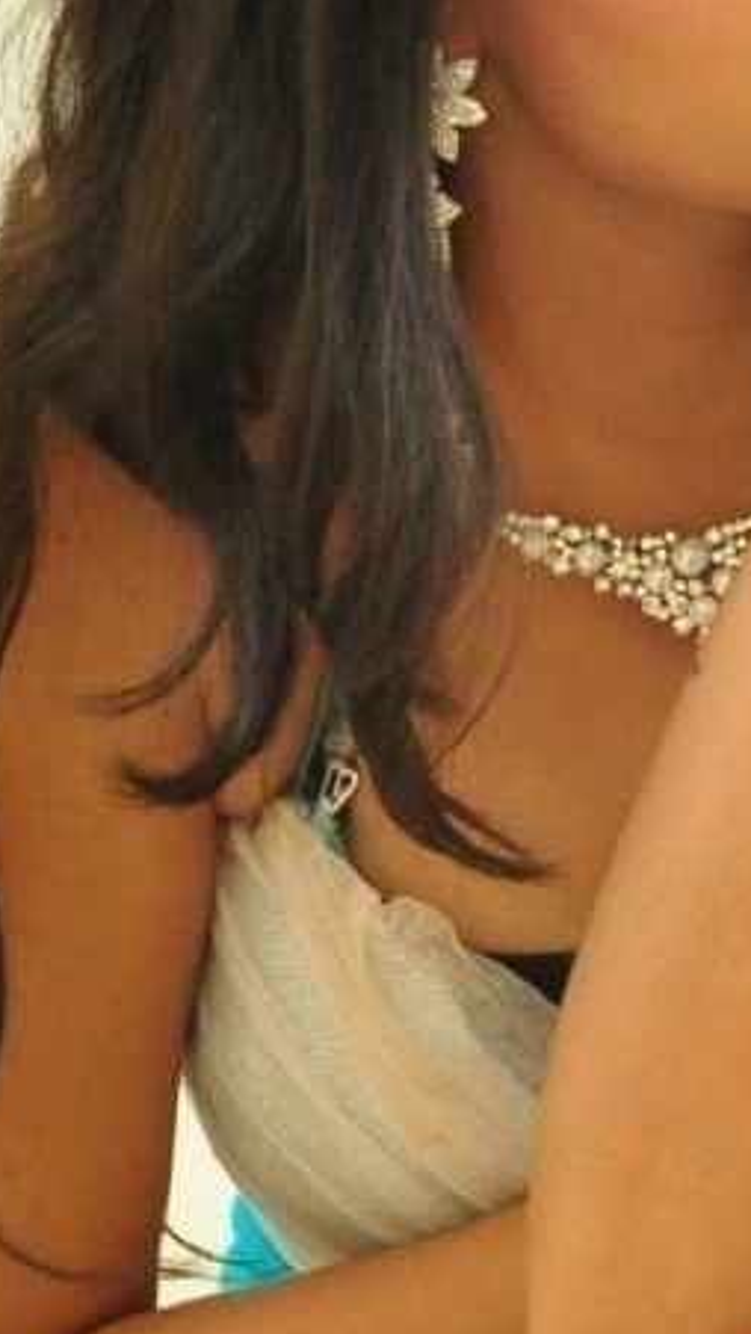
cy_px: 1574
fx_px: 6225
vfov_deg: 12.0
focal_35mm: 176
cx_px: 949
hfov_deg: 6.8
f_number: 8
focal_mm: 28
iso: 1600
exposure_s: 1/125
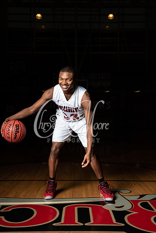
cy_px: 116
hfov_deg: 29.9
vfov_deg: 43.6
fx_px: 292
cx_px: 78
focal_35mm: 45
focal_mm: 45
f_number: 14
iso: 320
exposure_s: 1/200
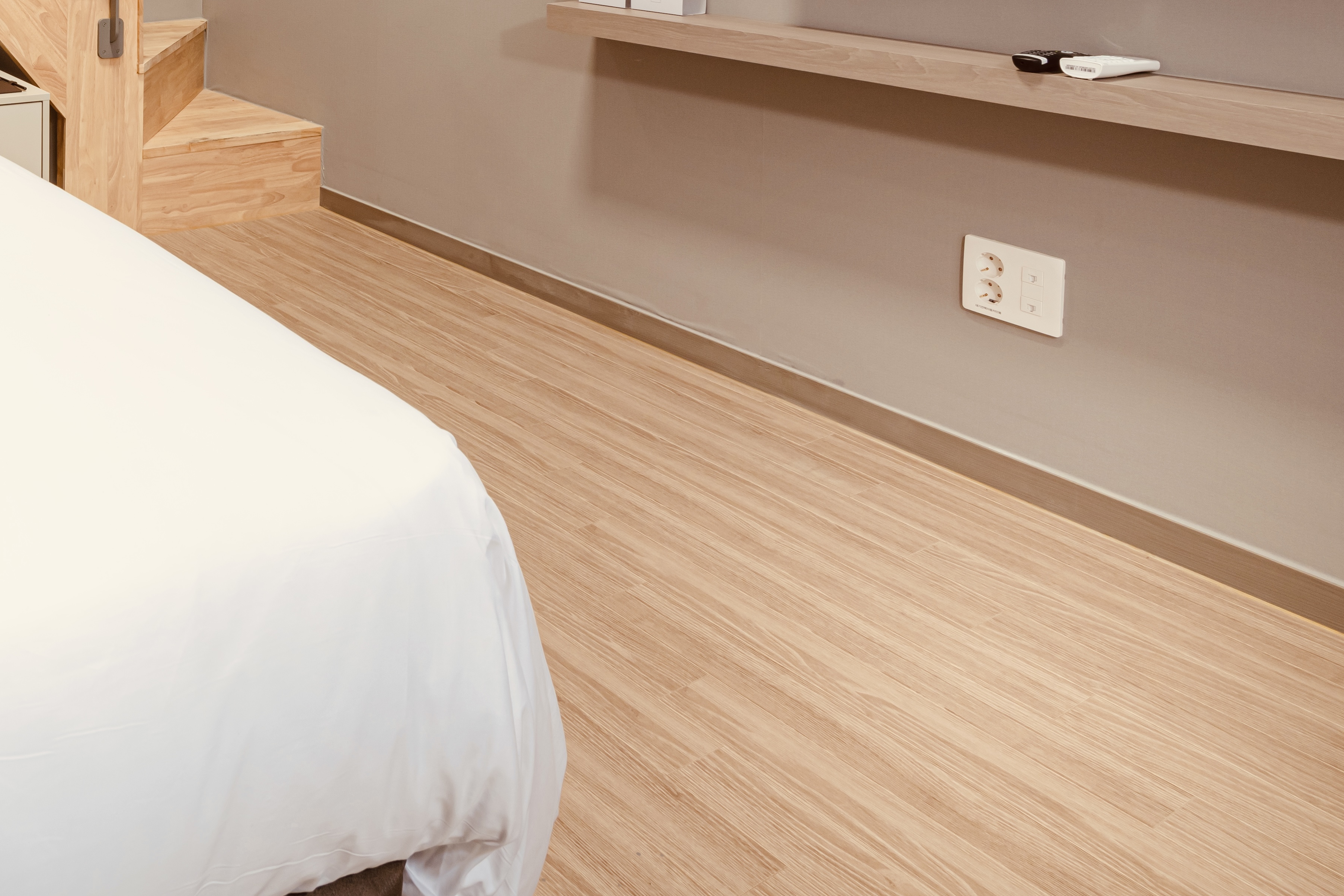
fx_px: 1195
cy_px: -102
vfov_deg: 35.0
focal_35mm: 32
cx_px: 105
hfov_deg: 51.1
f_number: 11
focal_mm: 14
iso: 100
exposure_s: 1/2
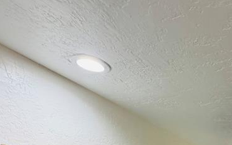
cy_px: 228
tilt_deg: -8.5
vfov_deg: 23.6
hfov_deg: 47.3
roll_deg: -7.4
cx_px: 158
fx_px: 259
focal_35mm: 41
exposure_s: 1/60
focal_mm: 2.22
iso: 160
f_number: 2.2
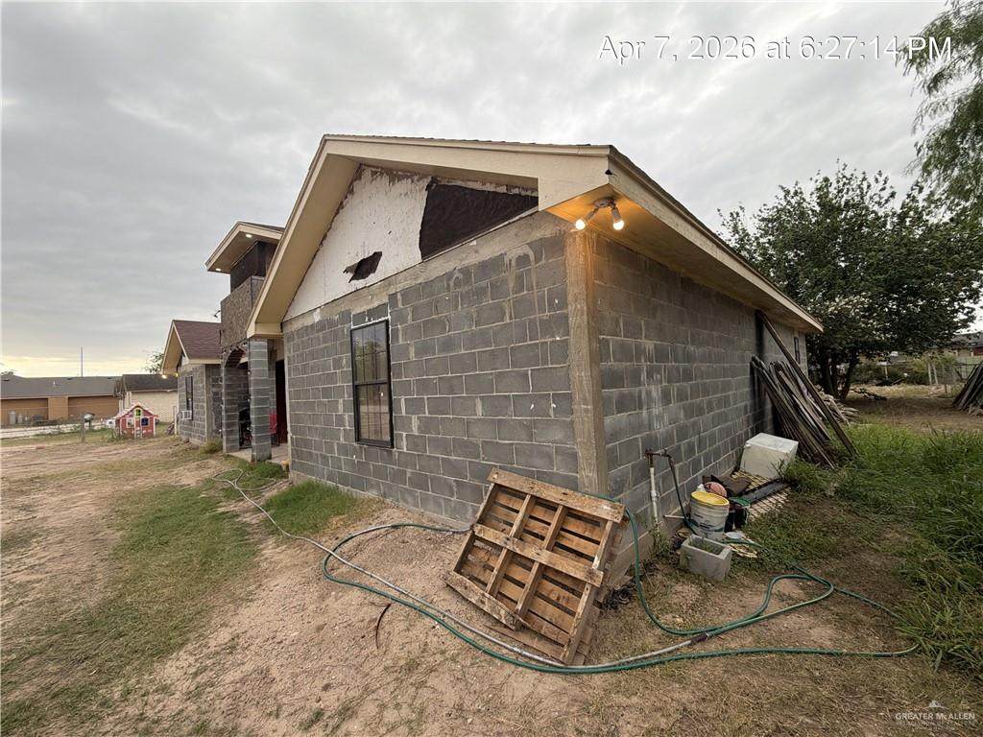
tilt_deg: +2.2
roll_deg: +3.9
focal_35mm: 14
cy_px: 368
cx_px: 492
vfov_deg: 85.7
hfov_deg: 102.1
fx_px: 398
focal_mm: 2.22
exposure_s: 1/150
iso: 40
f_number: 2.2
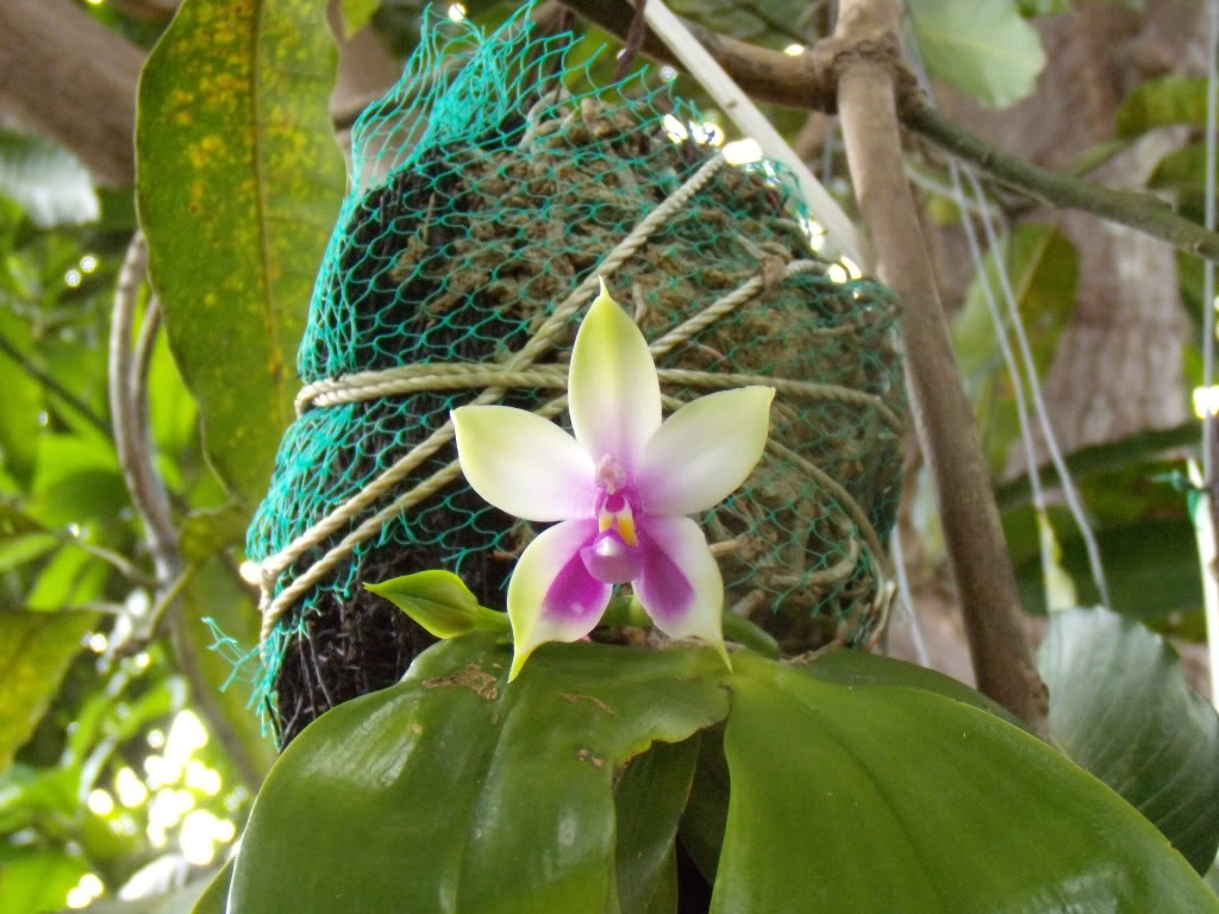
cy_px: 457
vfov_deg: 29.1
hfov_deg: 38.2
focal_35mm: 50
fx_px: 1761
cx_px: 610
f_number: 3.8
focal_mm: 8.8
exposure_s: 1/125
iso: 500
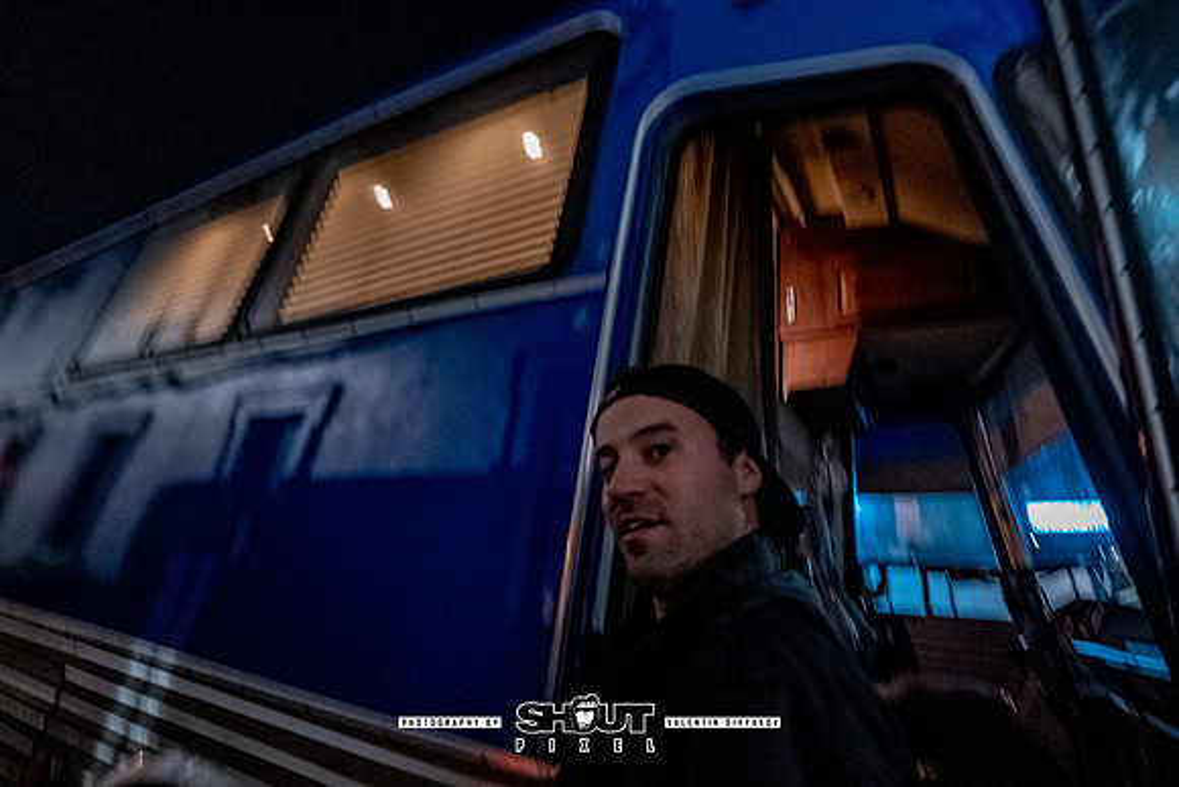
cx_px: 681
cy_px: 332
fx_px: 530
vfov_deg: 72.7
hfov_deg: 95.3
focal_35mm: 16
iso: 4000
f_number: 2.8
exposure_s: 1/60
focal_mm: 14
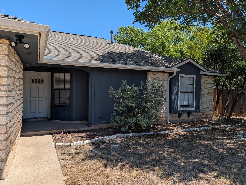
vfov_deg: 56.9
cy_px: 92
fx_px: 171
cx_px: 123
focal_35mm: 24
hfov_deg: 71.5
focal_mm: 6.9
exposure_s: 1/1011
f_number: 1.68
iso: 20
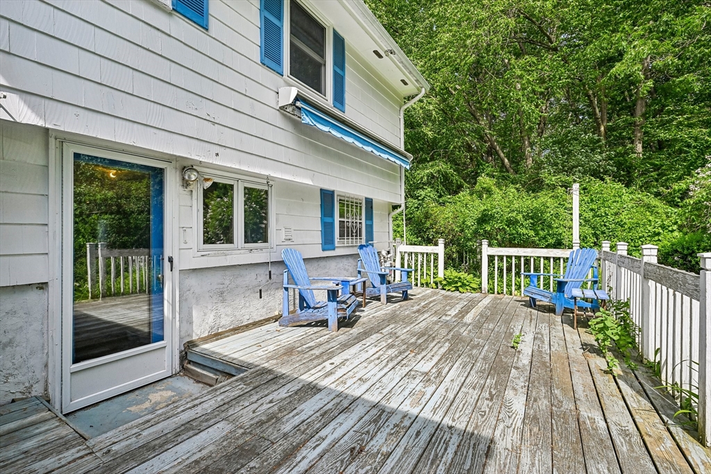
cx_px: 356
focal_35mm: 16
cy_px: 237
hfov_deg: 96.7
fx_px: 316
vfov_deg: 73.8
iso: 400
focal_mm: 16
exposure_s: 1/640
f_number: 8
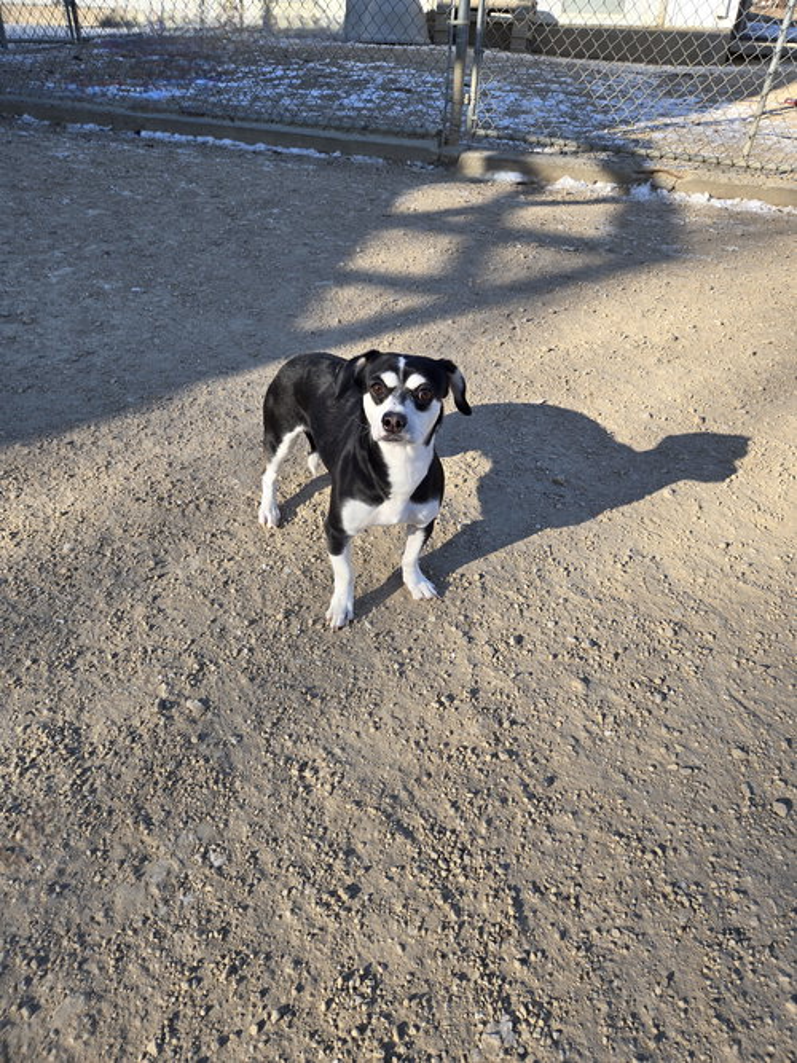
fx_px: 706
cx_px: 398
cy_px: 532
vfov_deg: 73.9
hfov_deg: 58.9
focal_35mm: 23
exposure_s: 1/909
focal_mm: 5.4
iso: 25
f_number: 1.8
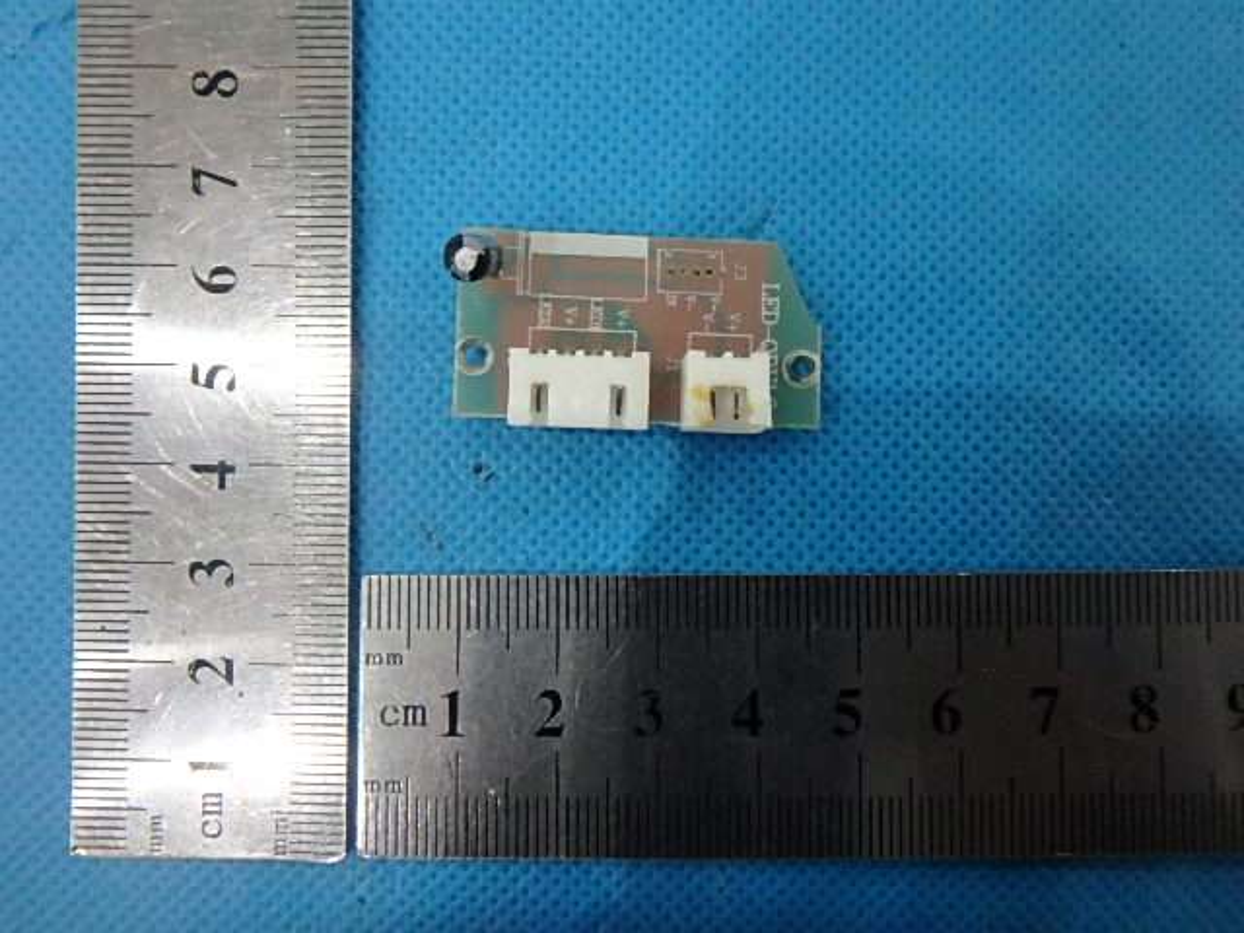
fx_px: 755
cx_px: 622
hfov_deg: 79.0
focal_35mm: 21
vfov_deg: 63.4
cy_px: 466
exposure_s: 1/15
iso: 800
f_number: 3.5
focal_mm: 3.7
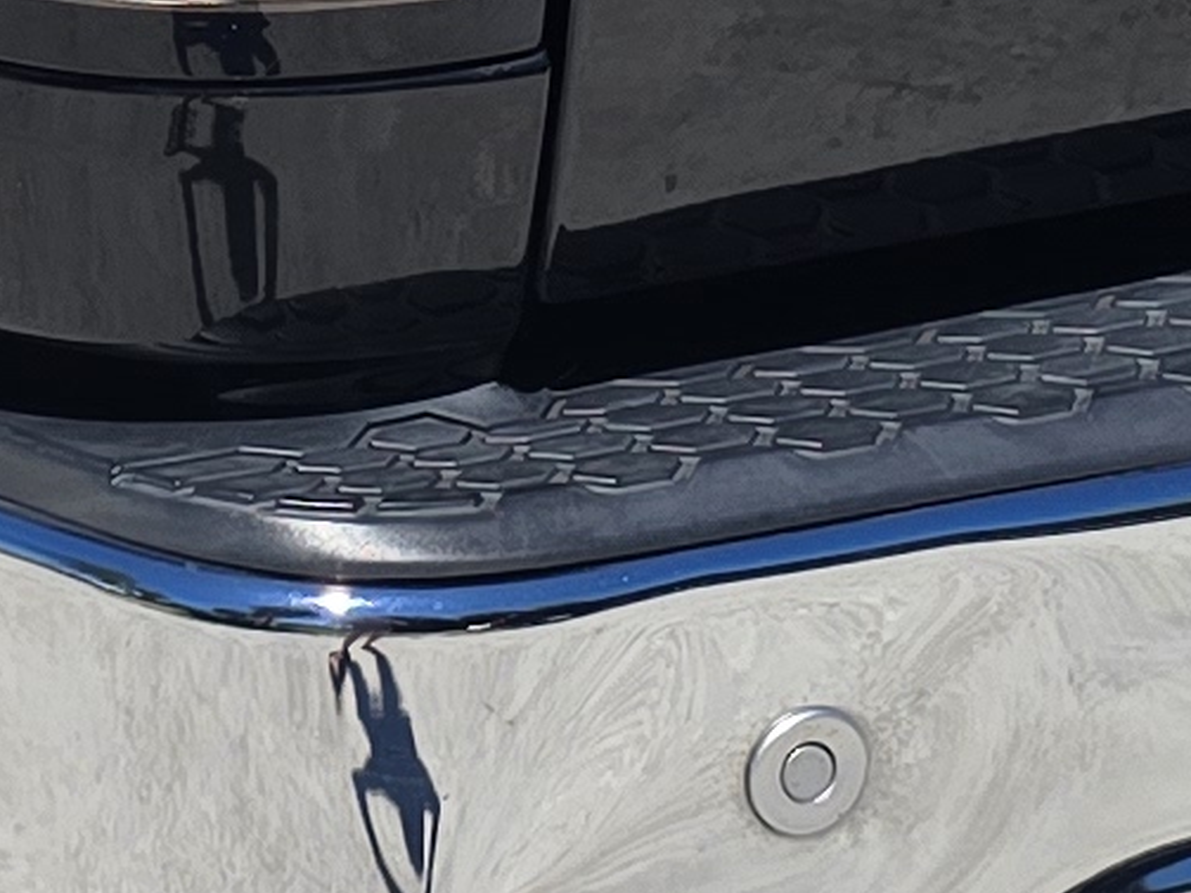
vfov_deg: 7.9
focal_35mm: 183
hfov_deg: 10.7
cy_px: -464
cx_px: -17
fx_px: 6295
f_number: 1.7
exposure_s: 1/1406
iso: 12
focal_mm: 6.3
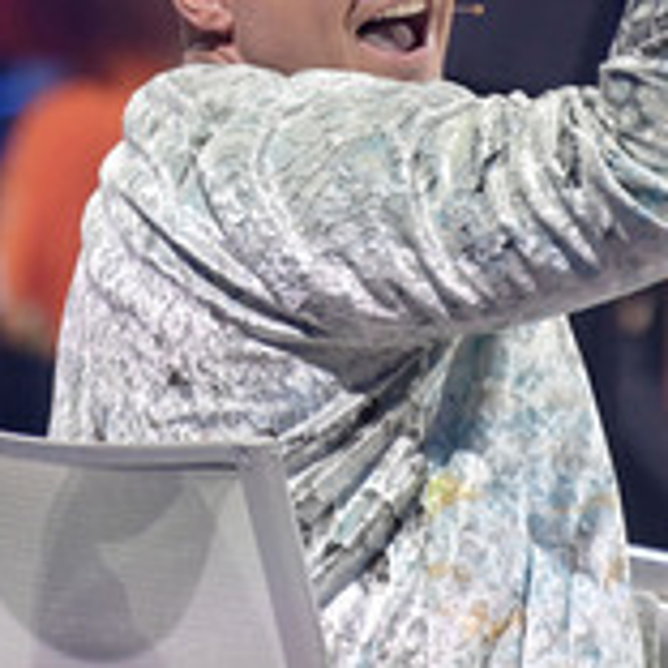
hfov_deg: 1.4
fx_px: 26789
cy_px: 60
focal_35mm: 1227
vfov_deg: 1.4
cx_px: 24
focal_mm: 500
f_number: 5.6
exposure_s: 1/500
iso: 10000
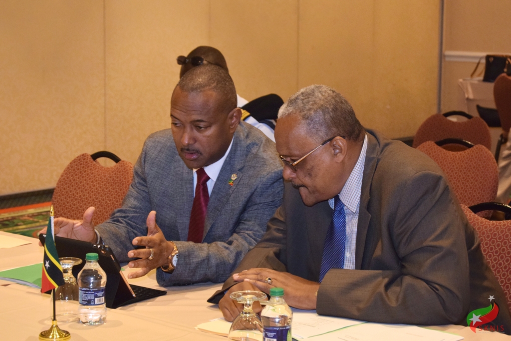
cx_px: 256
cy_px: 170
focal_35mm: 82
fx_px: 1171
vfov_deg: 16.6
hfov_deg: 24.6
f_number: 5.6
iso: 1600
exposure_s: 1/60
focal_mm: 55
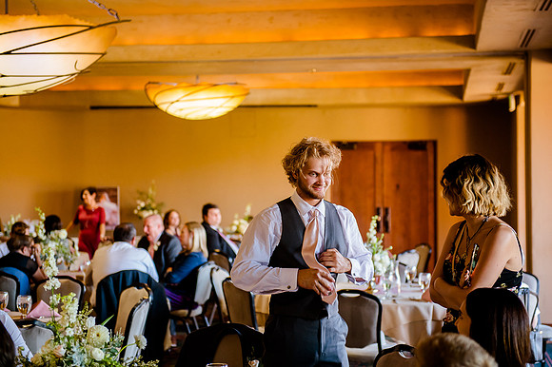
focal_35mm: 65
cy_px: 179
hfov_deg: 30.8
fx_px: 1003
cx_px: 288
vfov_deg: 20.7
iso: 2500
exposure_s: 1/250
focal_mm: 62
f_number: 2.8
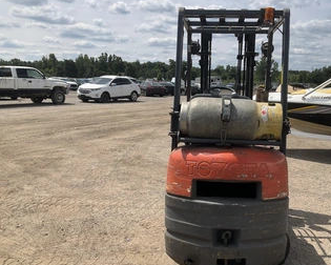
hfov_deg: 49.9
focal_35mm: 36
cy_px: 144
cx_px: 201
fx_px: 353
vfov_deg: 41.1
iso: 25
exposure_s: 1/2427
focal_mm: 3
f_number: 1.8
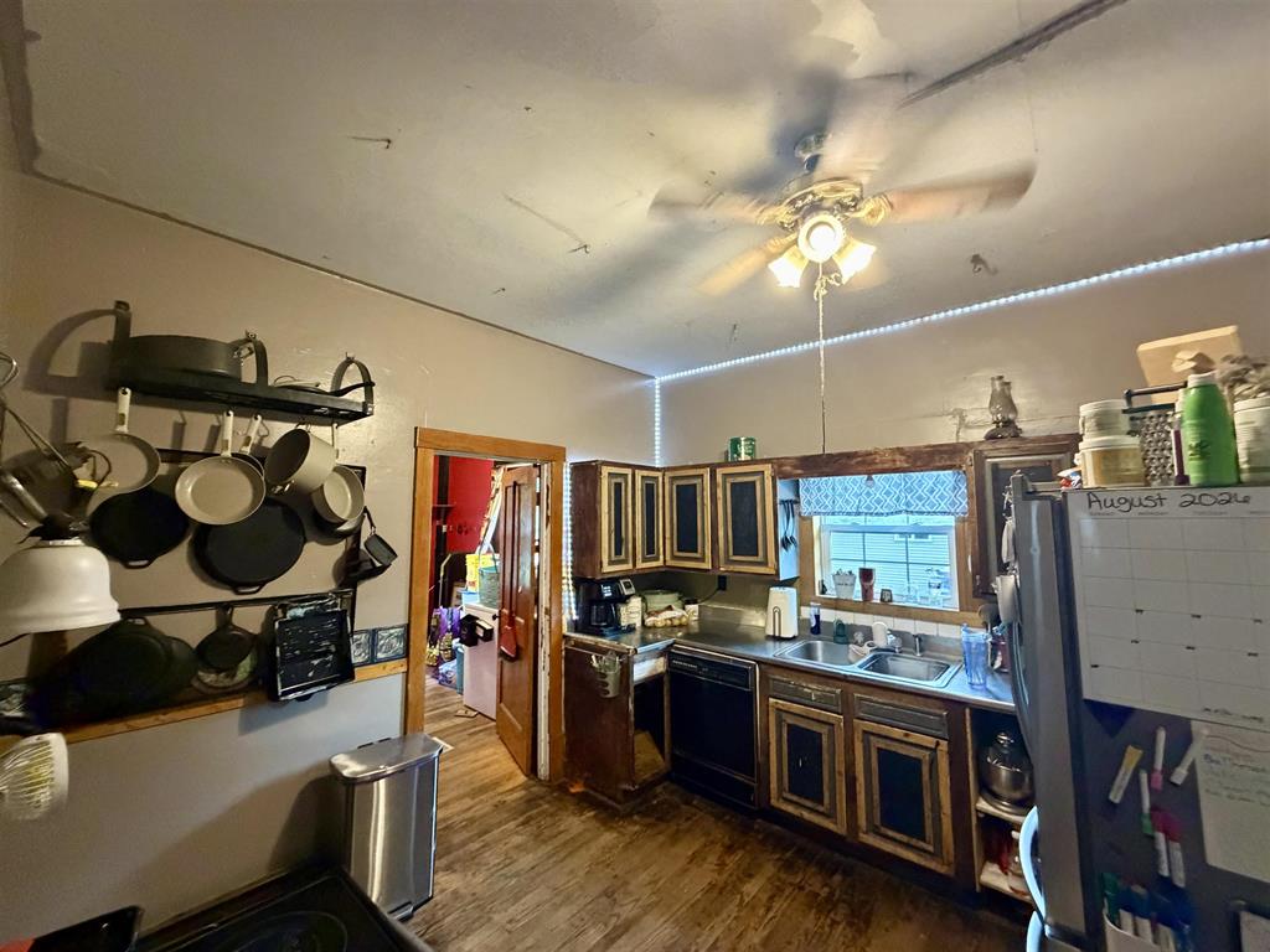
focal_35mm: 14
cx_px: 635
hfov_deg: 102.1
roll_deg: +0.7
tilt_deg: +5.4
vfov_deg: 85.7
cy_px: 476
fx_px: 514
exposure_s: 1/60
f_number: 2.2
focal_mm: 2.22
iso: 1000
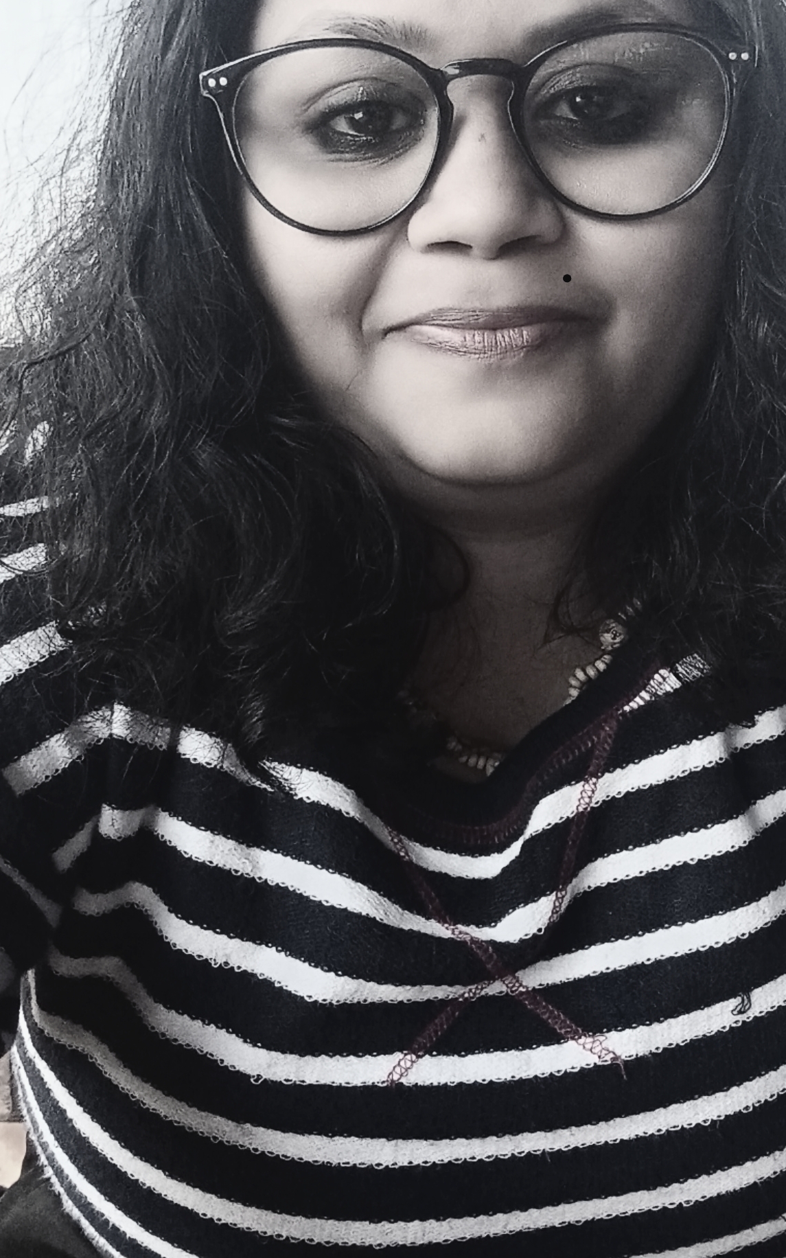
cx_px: 459
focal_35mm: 39
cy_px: 480
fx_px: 1337
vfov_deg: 49.9
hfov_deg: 32.7
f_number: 2.2
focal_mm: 2.24
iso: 50
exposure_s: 1/197
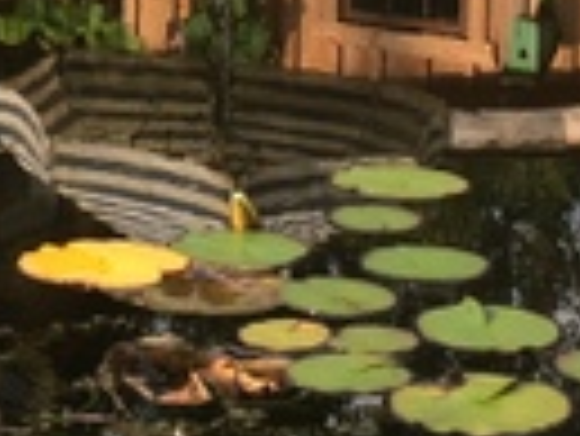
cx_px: 54
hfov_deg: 13.6
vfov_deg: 10.1
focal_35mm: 144
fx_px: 2415
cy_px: -171
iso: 32
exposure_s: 1/954
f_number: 2.2
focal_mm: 4.15
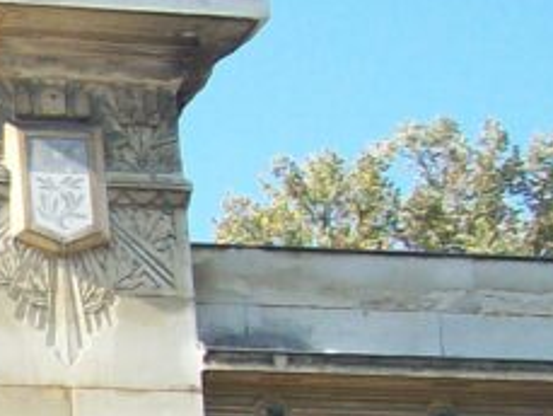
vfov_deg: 9.1
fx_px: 2573
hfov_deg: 11.1
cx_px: -577
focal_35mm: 161
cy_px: 481
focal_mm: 6
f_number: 2.7
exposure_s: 1/546
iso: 80
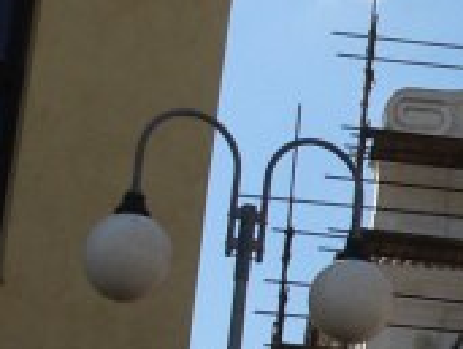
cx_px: 715
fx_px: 2252
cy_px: 54
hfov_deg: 11.2
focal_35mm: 168
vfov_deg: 8.8
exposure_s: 1/500
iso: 80
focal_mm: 6
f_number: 5.2
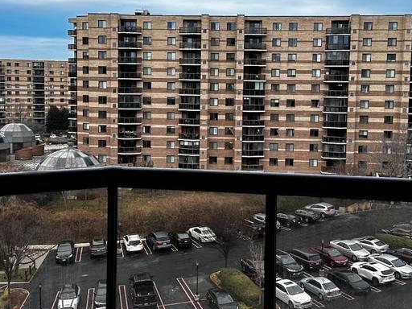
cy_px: 125
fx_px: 571
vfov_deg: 30.2
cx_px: 204
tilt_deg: -4.5
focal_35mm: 48
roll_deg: -0.3
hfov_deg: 39.7
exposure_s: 1/120
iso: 125
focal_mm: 6.86
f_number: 1.78
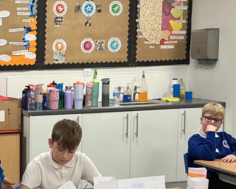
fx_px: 642
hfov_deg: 19.6
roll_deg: +0.7
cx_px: -43
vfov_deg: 16.6
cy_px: 140
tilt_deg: -10.8
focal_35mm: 92
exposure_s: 1/60
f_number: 1.8
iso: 100
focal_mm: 3
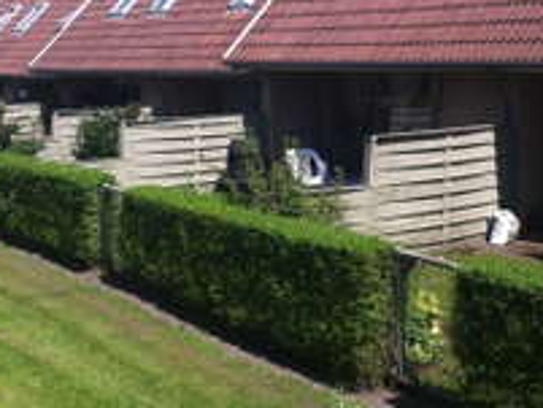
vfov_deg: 22.5
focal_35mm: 65
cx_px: 300
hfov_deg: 29.8
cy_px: 116
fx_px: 1020
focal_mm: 3.85
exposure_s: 1/973
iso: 80
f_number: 2.8
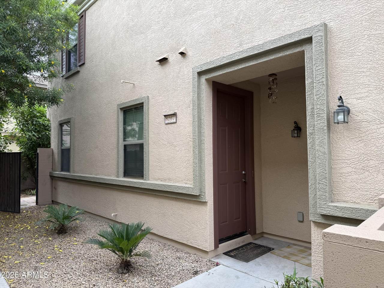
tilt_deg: +3.7
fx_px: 266
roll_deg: +0.9
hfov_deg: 71.6
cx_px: 192
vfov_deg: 56.8
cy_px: 144
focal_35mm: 24
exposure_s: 1/461
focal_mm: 6.76
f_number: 1.78
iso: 80
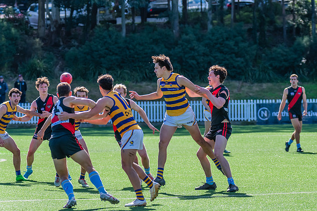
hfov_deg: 6.2
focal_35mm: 332
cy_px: 91
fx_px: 2925
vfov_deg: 4.1
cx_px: 181
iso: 800
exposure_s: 1/1250
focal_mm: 290
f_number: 9
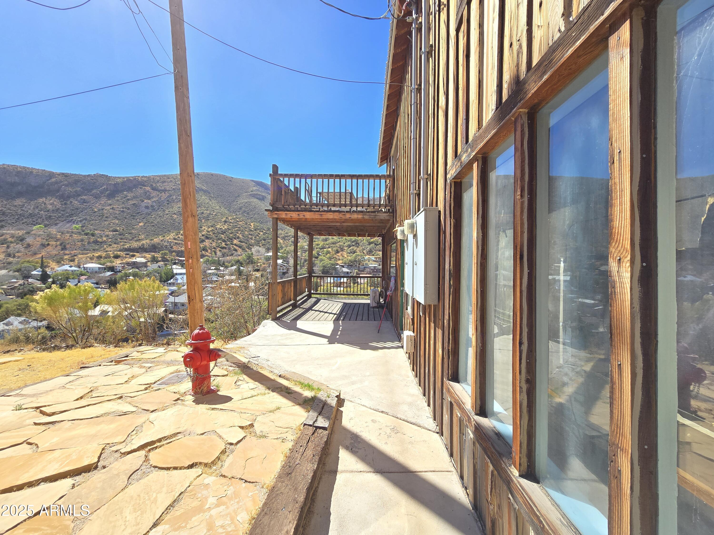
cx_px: 357
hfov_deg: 106.2
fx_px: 268
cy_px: 268
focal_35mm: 13
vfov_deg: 89.9
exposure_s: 1/2000
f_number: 2.2
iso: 80
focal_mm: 2.2
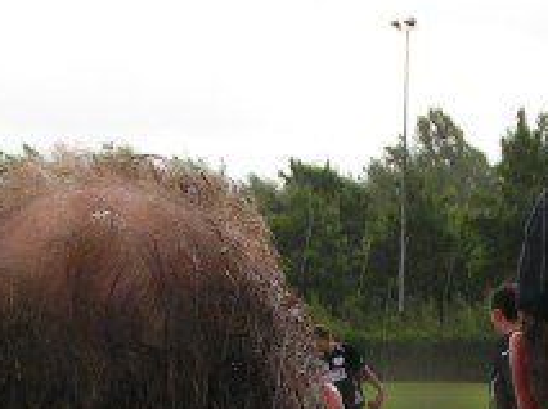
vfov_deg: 10.0
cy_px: 597
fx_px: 2260
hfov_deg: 13.8
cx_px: 396
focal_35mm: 143
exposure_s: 1/160
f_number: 4.5
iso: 50
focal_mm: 5.8
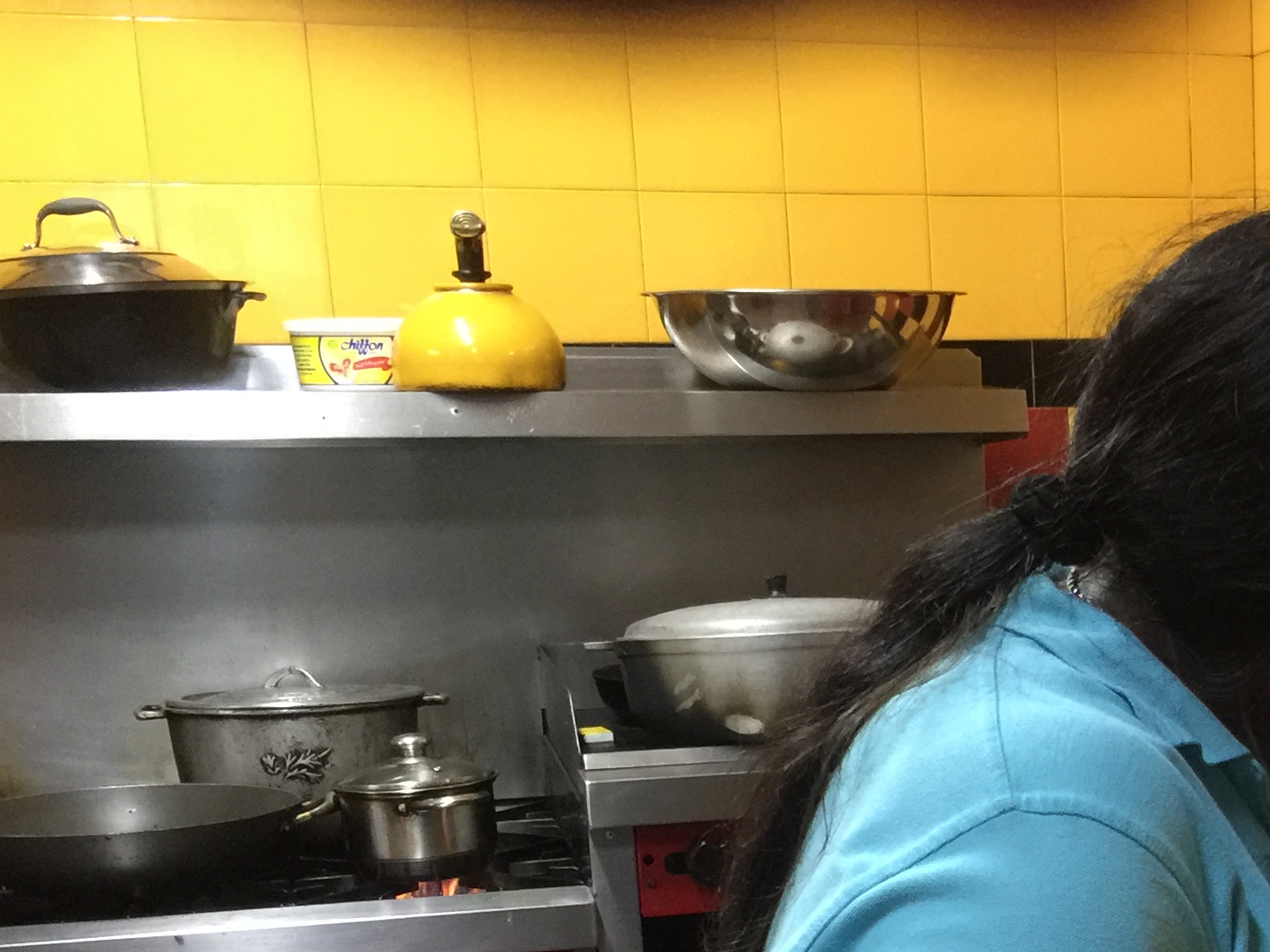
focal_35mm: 65
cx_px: 1276
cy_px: 935
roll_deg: -0.6
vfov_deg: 21.8
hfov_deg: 28.0
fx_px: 2385
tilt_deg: -13.6
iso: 125
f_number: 2.2
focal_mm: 4.15
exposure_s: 1/17
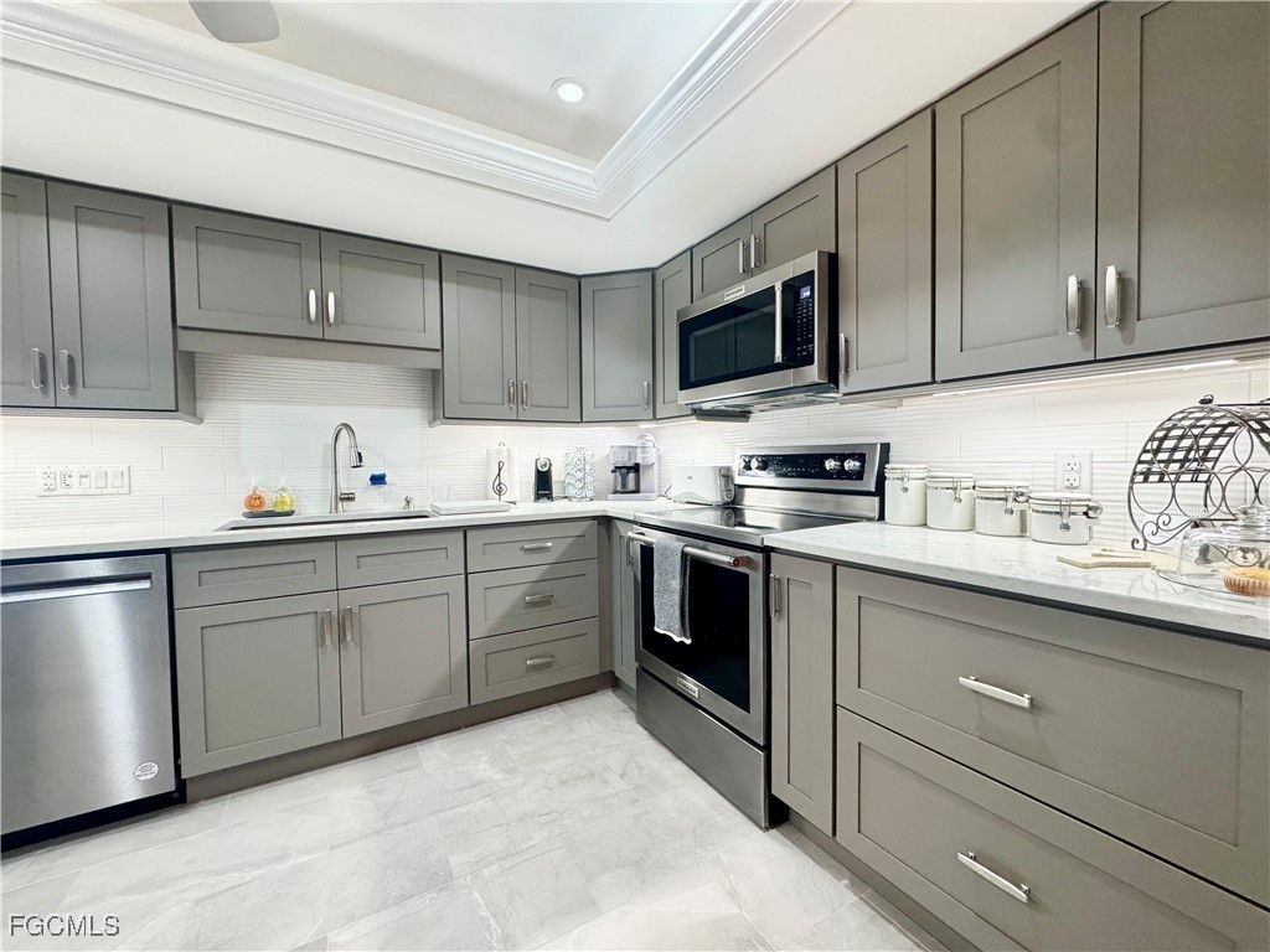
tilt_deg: -2.1
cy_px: 476
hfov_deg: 102.1
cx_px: 635
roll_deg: +0.3
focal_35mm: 14
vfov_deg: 85.7
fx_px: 514
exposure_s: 1/120
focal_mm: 2.22
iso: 250
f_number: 2.2
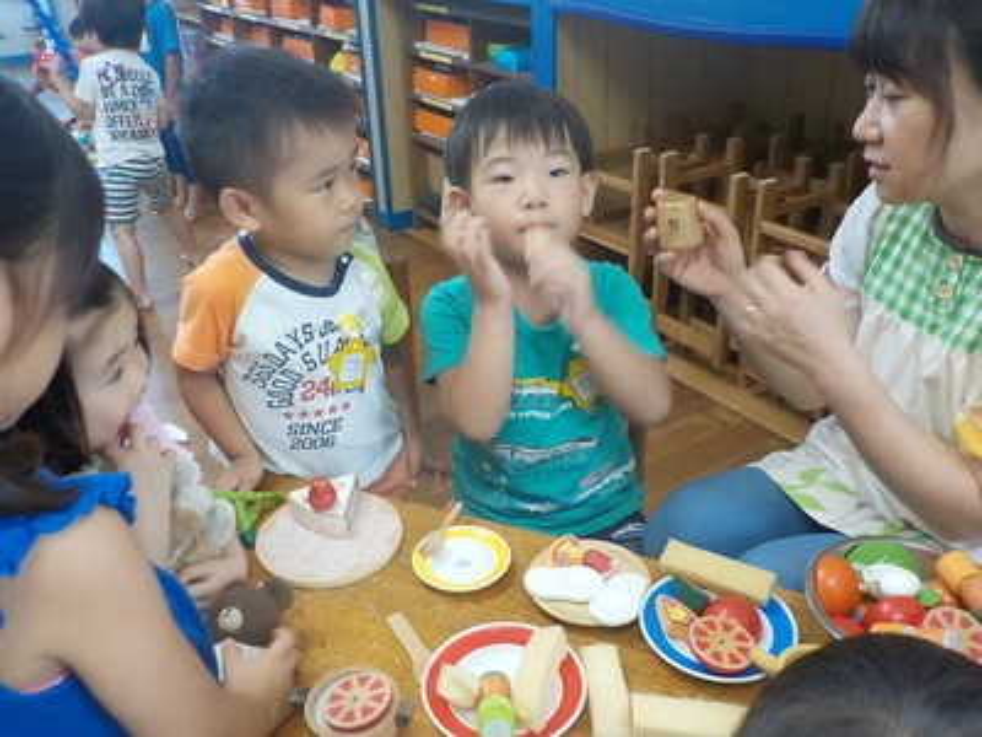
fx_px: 851
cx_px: 491
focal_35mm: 30
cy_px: 368
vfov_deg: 46.8
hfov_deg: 60.0
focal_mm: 4.1
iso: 250
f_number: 3.3
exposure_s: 1/30
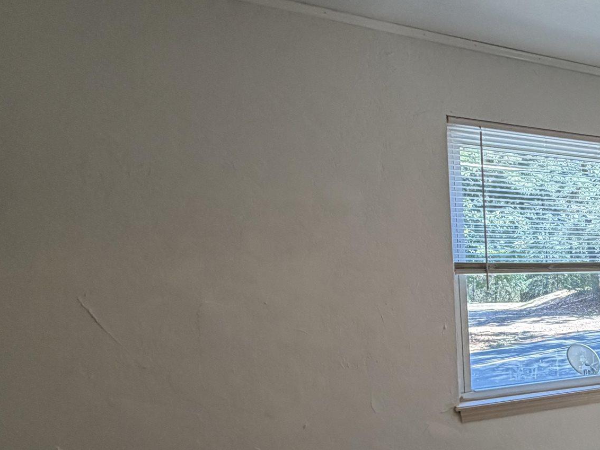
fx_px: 659
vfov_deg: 36.6
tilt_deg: -7.6
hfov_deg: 36.1
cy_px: 352
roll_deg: -0.7
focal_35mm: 38
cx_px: 745
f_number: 2.2
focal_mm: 2.22
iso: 160
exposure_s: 1/120
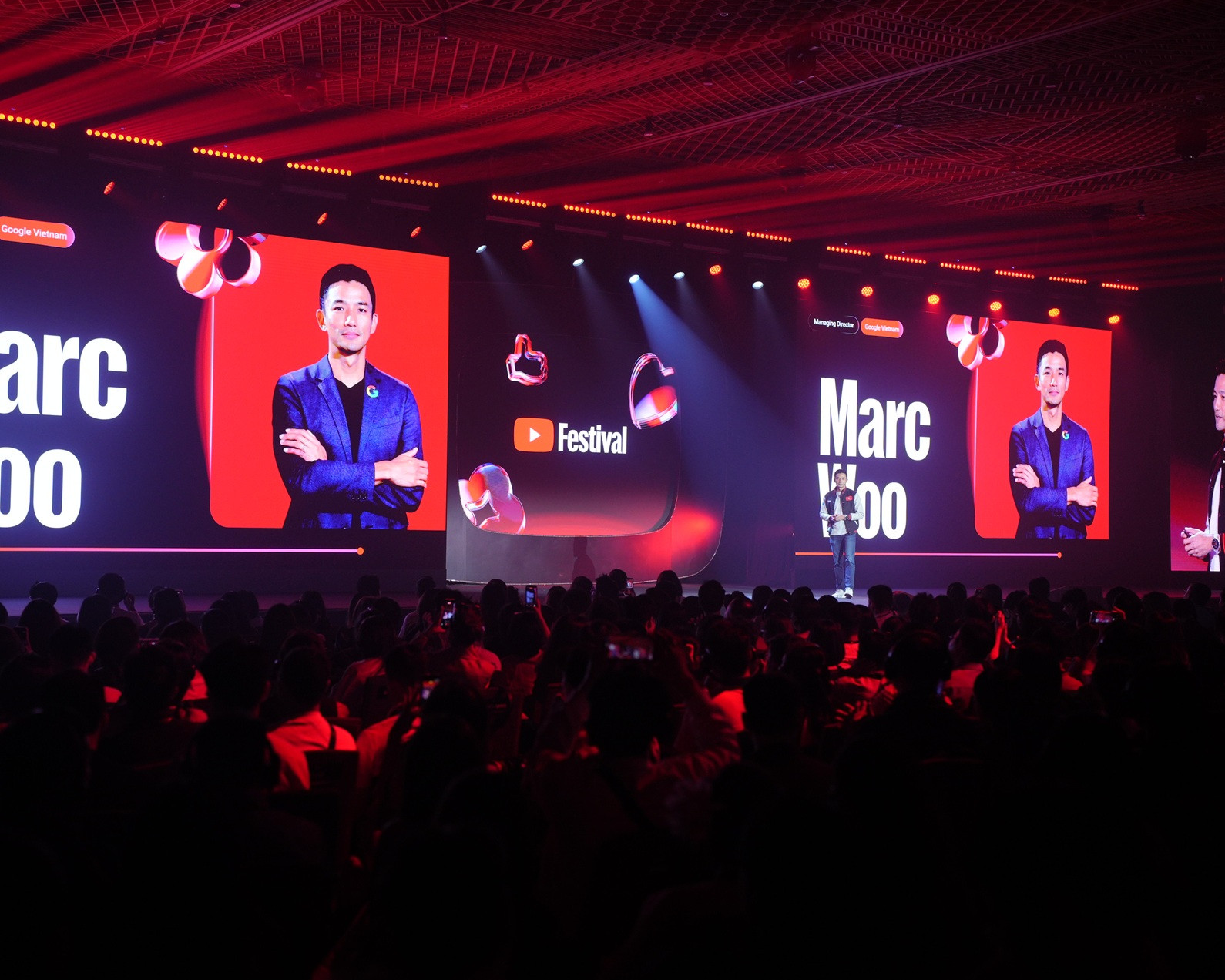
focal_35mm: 51
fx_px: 1849
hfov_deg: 36.6
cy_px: 492
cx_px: 542
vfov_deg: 29.7
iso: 640
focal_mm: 45
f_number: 2.5
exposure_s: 1/160
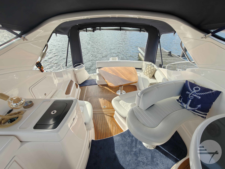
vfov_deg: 81.7
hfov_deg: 98.2
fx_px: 97
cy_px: 84
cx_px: 112
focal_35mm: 15
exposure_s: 1/200
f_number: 2
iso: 80
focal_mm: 2.3
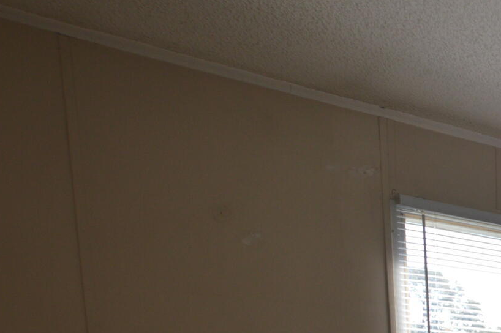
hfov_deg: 21.8
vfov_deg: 20.6
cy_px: 515
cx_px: 911
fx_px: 765
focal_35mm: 55
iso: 140
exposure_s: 1/125
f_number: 5.6
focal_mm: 10
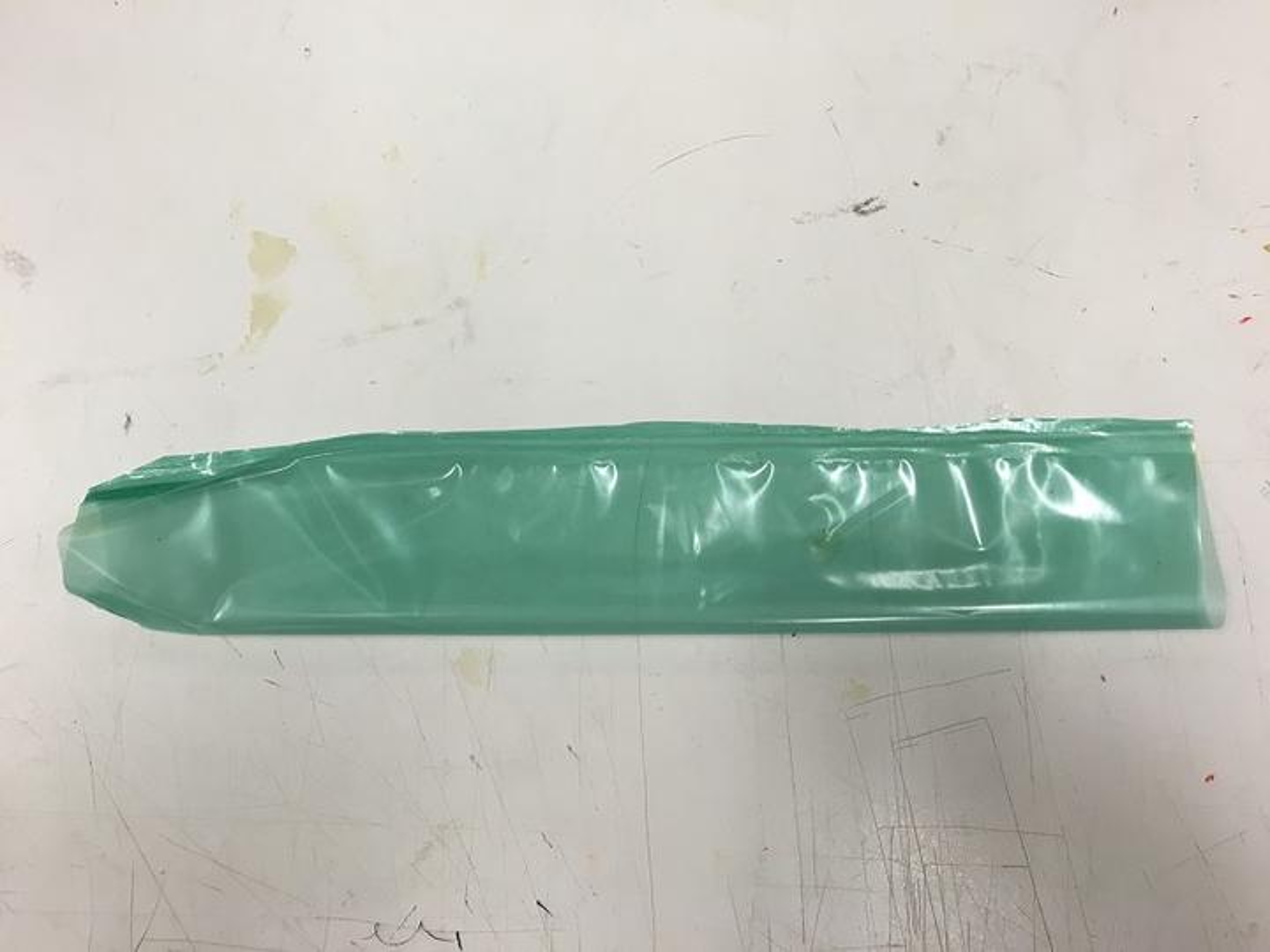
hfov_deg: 61.7
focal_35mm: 29
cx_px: 635
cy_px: 476
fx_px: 1064
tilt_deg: -86.3
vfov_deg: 48.2
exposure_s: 1/30
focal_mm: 4.15
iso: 64
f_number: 2.2
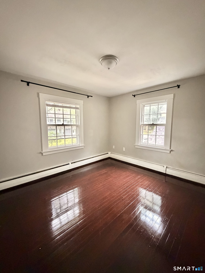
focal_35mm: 14
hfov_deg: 85.7
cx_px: 102
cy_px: 136
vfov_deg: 102.1
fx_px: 111
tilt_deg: -6.6
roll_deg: -0.6
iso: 1250
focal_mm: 2.22
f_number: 2.2
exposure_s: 1/59
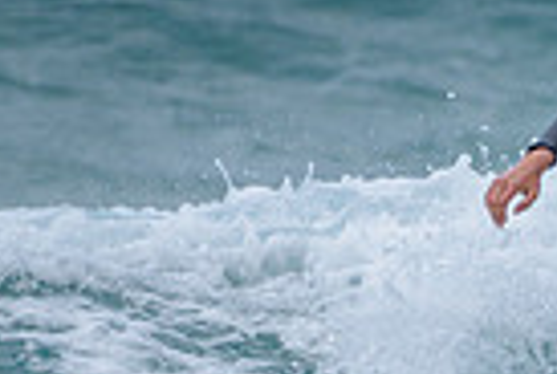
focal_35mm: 2590
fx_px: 40160
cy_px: 470
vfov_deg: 0.5
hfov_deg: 0.8
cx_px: 783
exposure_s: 1/2000
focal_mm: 500
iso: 180
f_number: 5.6
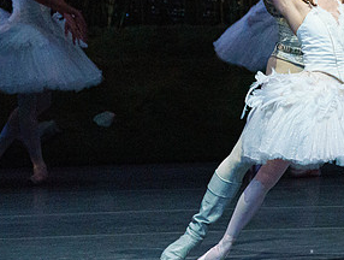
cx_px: 305
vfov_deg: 1.7
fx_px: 8588
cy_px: 57
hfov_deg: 2.3
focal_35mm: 862
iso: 8000
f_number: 5.6
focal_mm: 358
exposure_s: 1/320
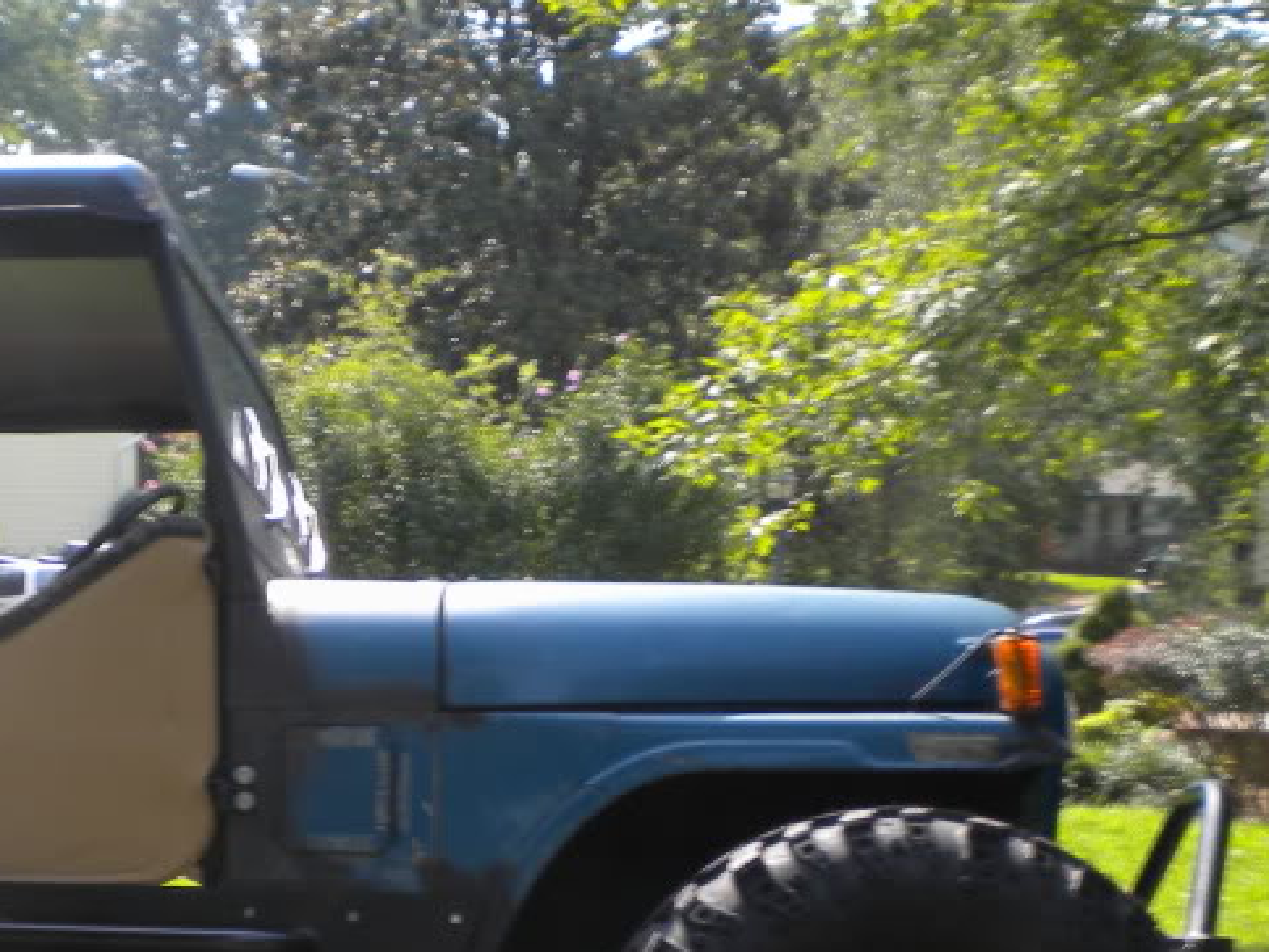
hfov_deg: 25.7
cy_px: 879
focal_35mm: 74
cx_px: 202
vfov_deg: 19.5
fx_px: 2713
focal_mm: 6.3
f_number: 4.6
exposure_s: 1/176
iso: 80
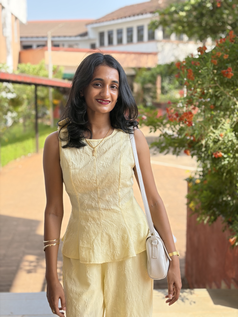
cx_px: 119
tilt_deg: -8.2
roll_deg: +0.5
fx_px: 477
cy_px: 158
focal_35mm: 52
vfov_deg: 36.8
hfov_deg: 28.0
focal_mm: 5.96
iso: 40
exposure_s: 1/687
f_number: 1.6
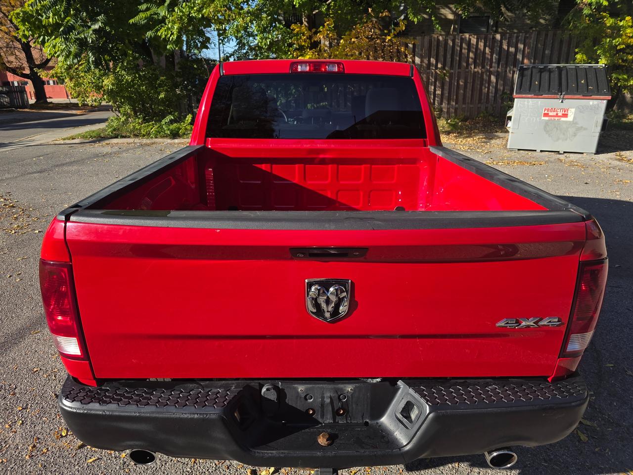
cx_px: 316
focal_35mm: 23
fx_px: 421
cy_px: 238
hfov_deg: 73.9
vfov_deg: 58.9
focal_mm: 6.3
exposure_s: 1/3160
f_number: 1.7
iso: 80
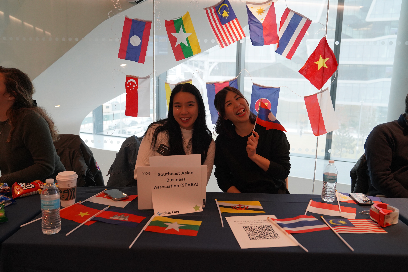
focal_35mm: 30
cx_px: 204
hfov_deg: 61.9
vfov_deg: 43.6
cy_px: 136
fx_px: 340
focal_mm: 30
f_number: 4
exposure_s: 1/160
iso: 2000
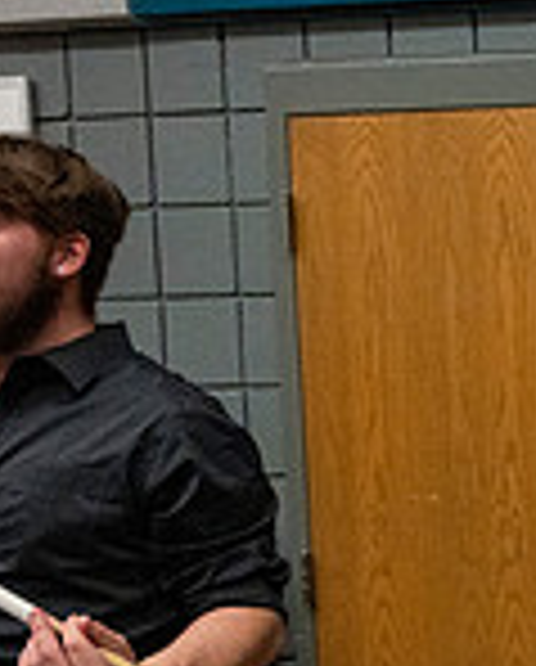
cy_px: 434
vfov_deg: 21.6
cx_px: 1113
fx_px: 1740
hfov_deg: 14.3
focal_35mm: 88
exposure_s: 1/500
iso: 10000
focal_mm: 24
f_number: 4
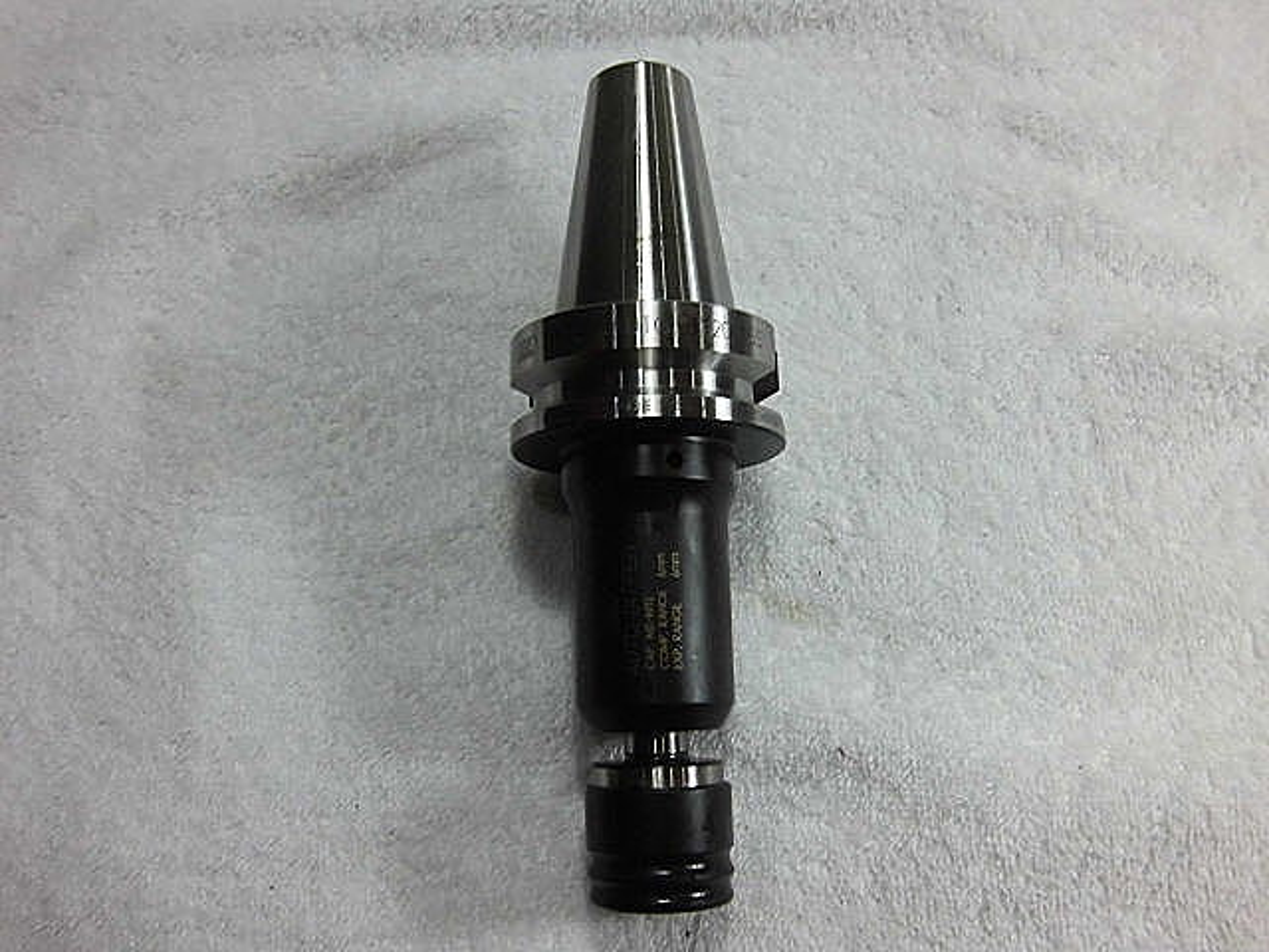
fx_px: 1136
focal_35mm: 31
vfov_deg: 45.4
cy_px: 476
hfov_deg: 58.4
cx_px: 634
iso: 200
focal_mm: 5.5
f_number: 2.9
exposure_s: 1/60
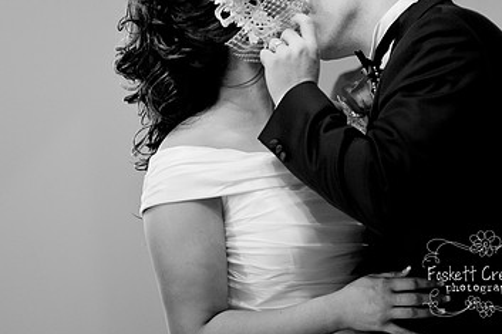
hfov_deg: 20.0
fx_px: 1422
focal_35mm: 102
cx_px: 162
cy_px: 77
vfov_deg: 13.4
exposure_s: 1/80
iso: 800
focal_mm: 62
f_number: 2.8
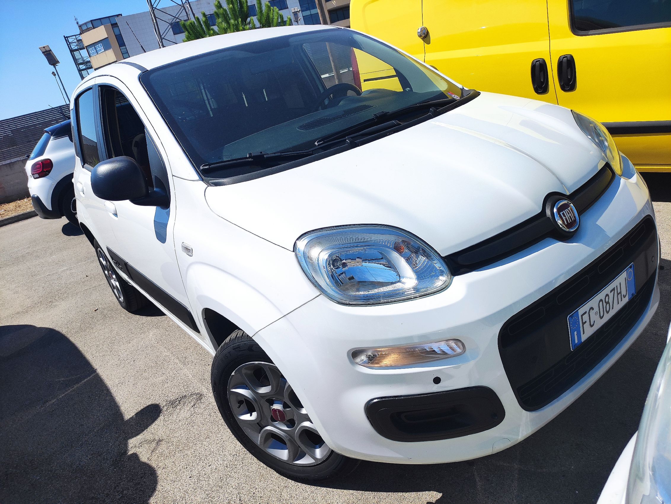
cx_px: 336
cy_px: 252
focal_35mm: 25
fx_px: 485
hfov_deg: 69.4
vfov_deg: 54.9
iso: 100
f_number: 1.89
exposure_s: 1/1977
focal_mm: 5.43
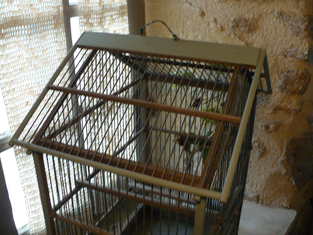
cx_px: 156
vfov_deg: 38.7
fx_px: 335
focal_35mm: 37
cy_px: 118
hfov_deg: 50.1
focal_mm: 6.1
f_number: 2.8
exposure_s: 1/30
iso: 160
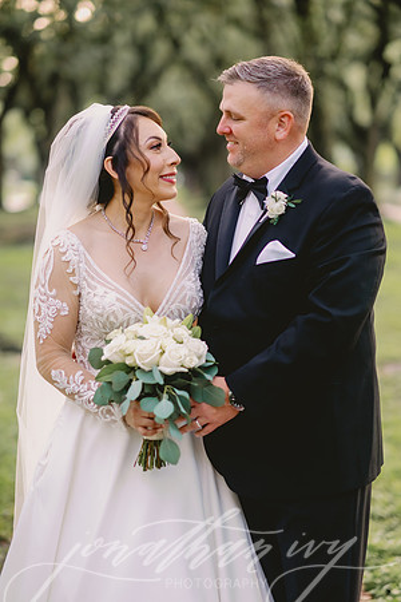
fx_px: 1420
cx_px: 200
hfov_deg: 16.1
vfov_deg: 23.9
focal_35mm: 85
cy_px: 301
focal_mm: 85
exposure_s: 1/400
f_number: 2
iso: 1250
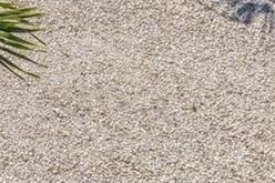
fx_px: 1382
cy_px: -367
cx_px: -515
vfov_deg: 6.8
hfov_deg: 9.3
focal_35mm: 181
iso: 200
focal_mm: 14.45
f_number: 2.8
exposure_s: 1/2500
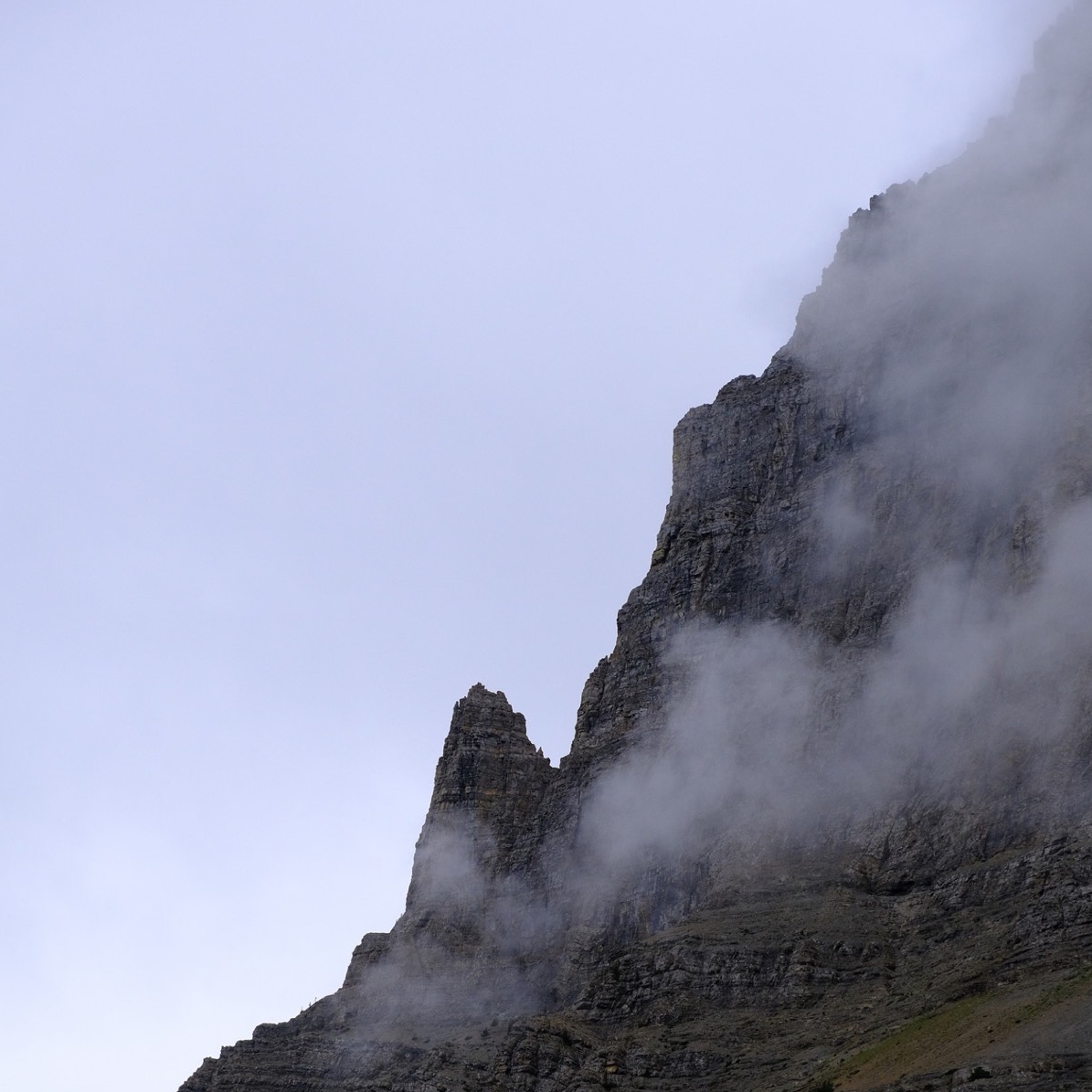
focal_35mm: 96
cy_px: 726
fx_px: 3426
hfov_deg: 18.1
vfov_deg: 18.1
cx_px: 546
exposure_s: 1/2900
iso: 800
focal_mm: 50
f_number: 5
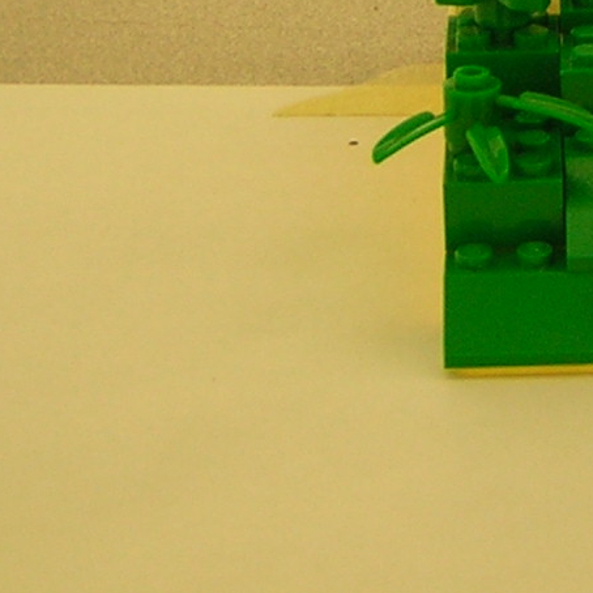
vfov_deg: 10.8
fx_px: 3082
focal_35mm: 159
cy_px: -152
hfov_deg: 10.6
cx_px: 882
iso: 50
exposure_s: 1/6.2
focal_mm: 6.6
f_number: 3.1
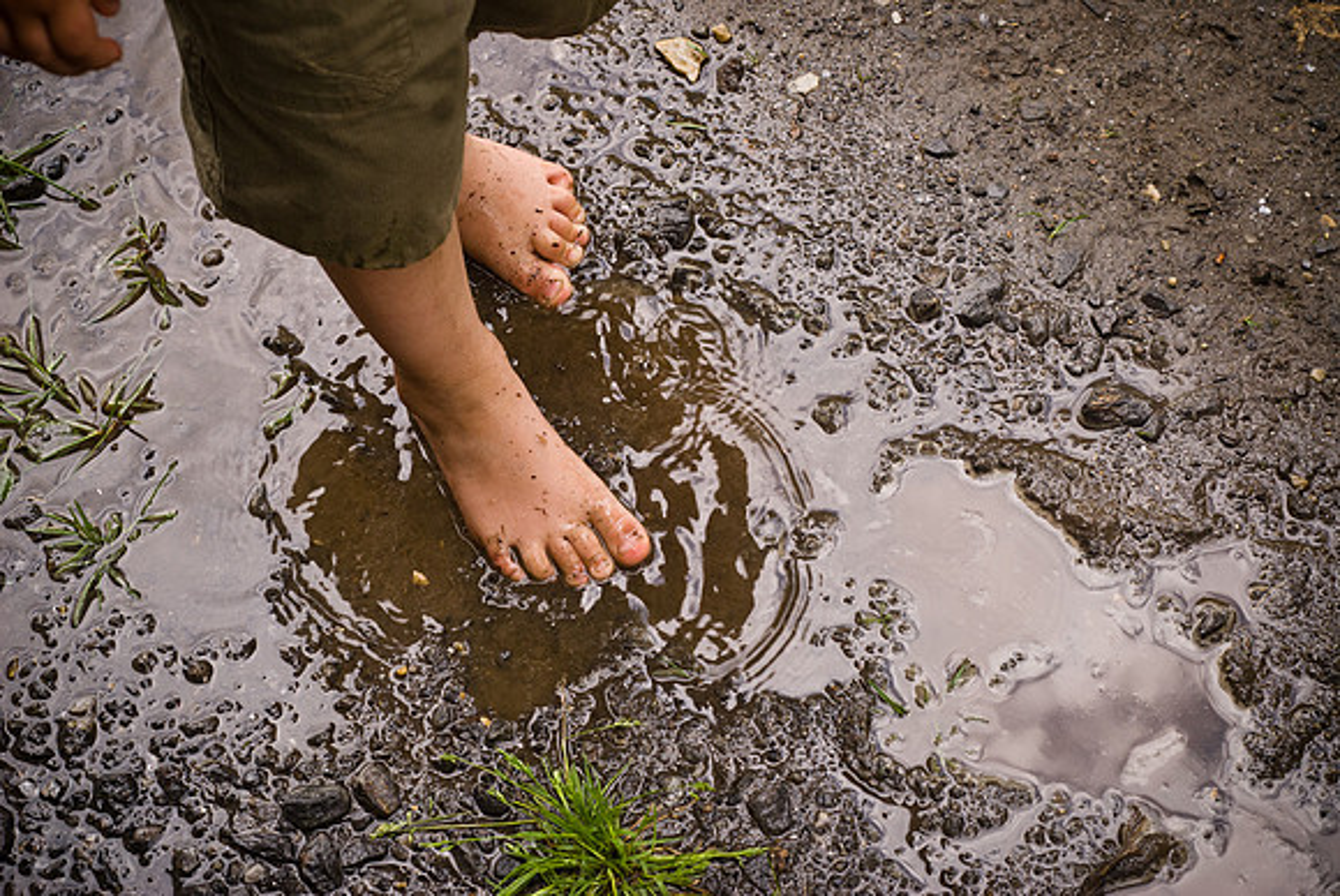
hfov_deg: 27.0
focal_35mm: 75
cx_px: 670
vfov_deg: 18.2
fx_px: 2794
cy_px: 448
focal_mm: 50
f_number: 5.6
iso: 400
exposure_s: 1/200
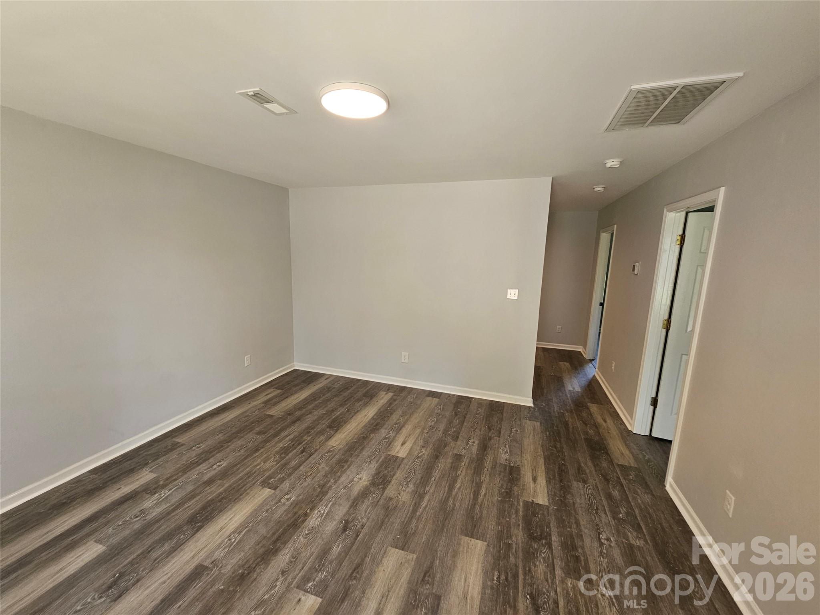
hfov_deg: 106.2
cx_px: 410
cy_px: 308
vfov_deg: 89.9
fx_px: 308
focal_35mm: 13
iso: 100
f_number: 2.2
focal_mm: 2.2
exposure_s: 1/66
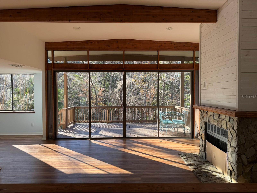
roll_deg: +0.0
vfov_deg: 56.8
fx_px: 178
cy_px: 96
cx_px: 128
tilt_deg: -1.1
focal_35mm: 24
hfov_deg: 71.6
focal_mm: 6.76
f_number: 1.78
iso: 80
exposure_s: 1/387
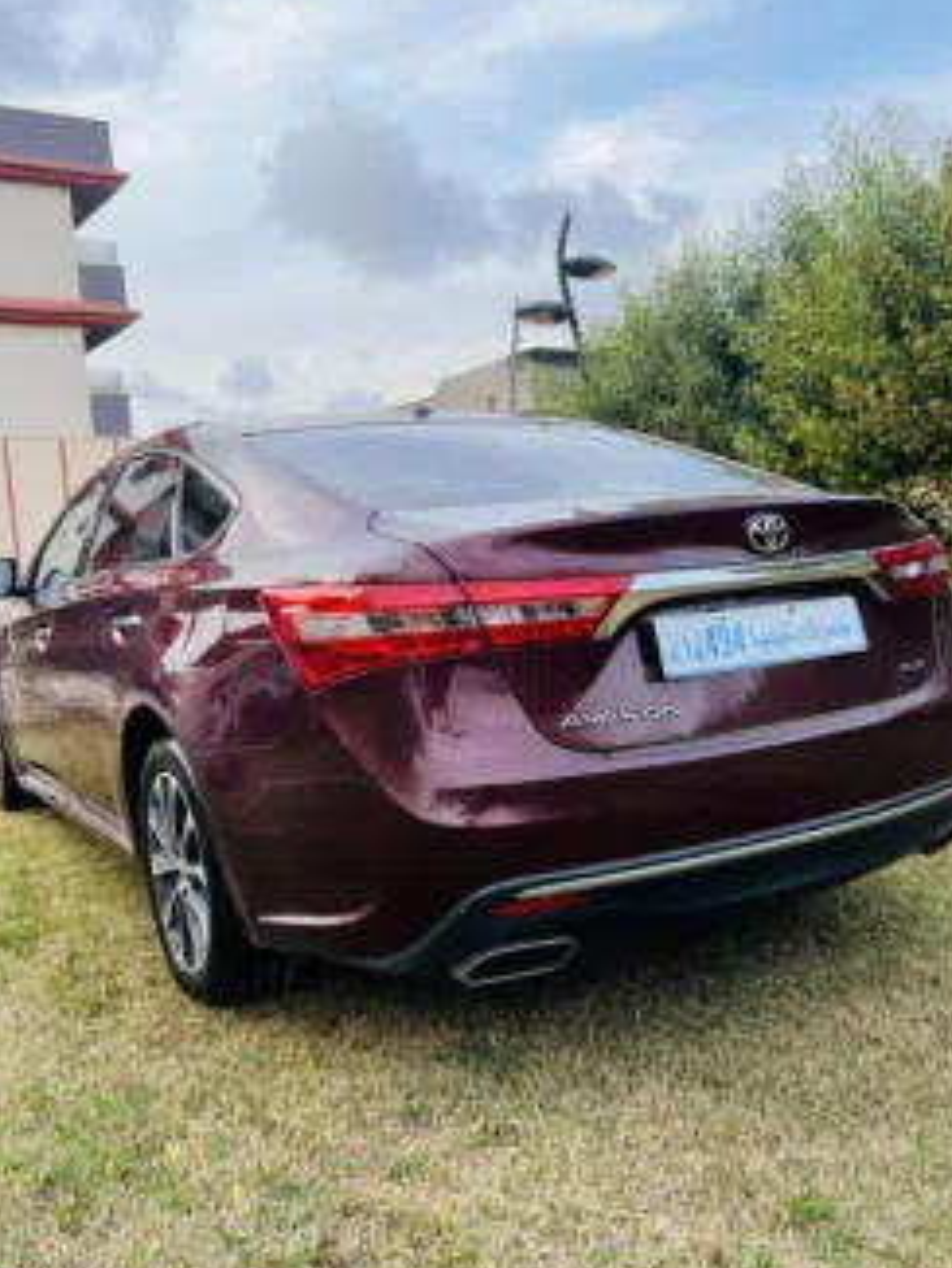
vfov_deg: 56.8
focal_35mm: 32
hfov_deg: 44.1
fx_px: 1173
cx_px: 515
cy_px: 667
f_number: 1.5
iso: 40
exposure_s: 1/121
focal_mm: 5.7
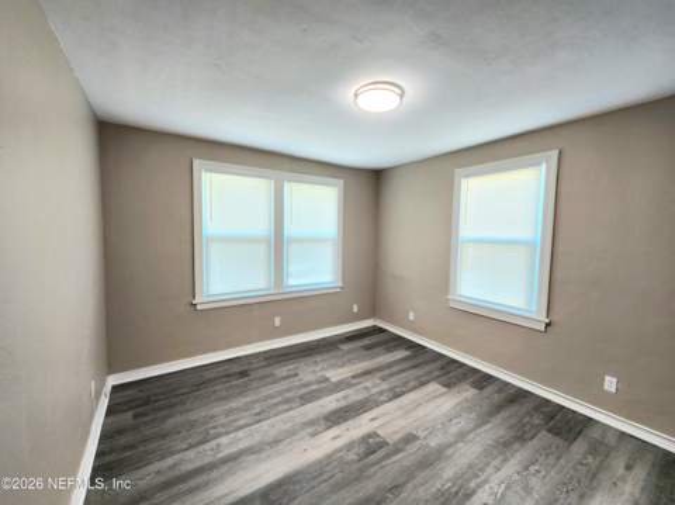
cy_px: 252
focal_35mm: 13
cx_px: 338
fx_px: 253
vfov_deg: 89.8
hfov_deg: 106.2
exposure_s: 1/60.2
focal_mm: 2.2
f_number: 2.2
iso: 100
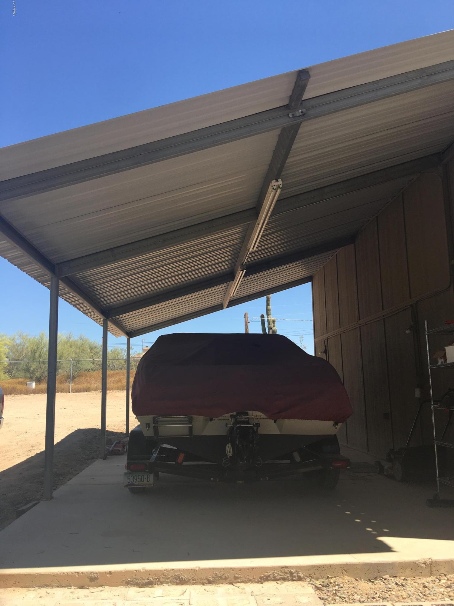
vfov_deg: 61.7
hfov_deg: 48.2
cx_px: 227
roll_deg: -0.8
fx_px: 507
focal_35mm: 29
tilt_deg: +11.1
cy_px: 303
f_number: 2.2
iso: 25
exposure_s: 1/874
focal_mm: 4.15
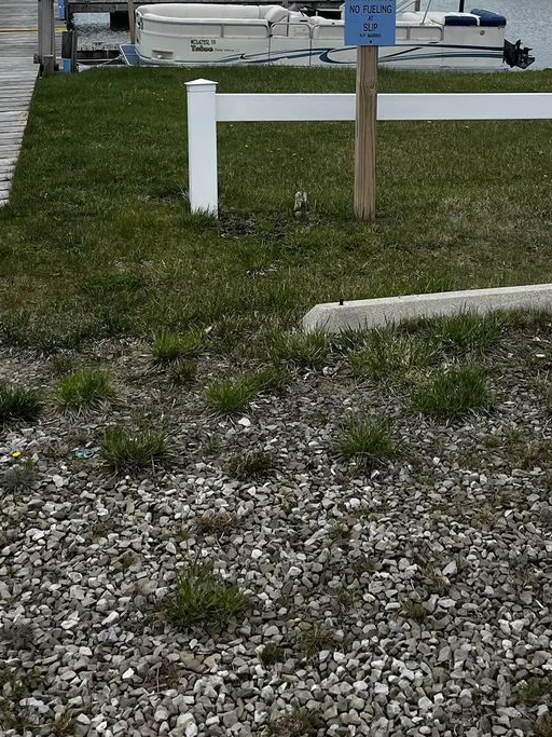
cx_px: 368
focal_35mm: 52
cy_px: 57
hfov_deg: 27.9
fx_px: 1106
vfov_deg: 34.5
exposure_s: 1/3135
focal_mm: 5.1
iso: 50
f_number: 1.6
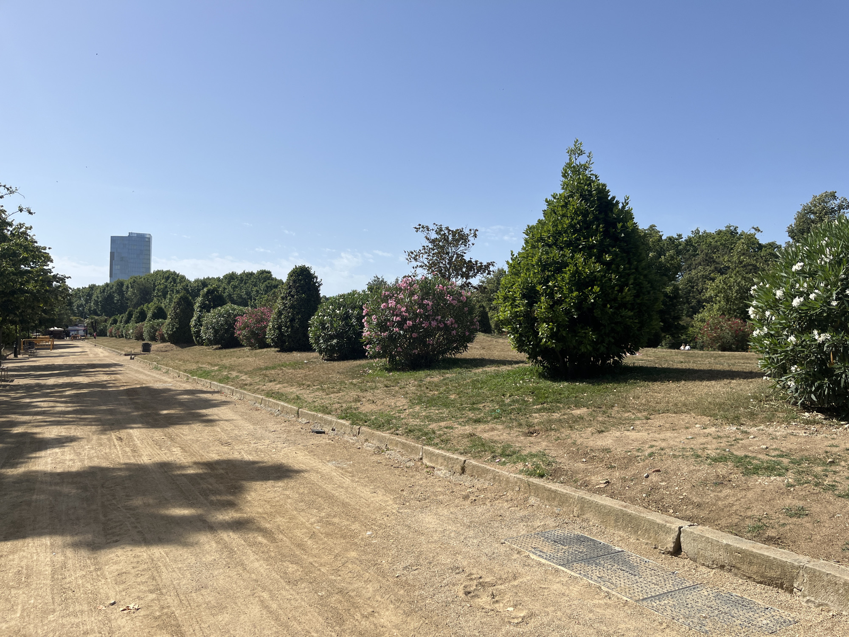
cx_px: 424
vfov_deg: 53.1
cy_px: 318
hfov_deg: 67.3
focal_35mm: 26
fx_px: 638
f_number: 1.6
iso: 50
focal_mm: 5.1
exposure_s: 1/4651
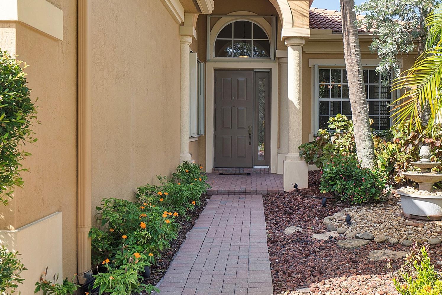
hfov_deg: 51.5
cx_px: 270
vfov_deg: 35.9
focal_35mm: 37
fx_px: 454
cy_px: 133
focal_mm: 18
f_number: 9
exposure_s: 1/160
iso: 200
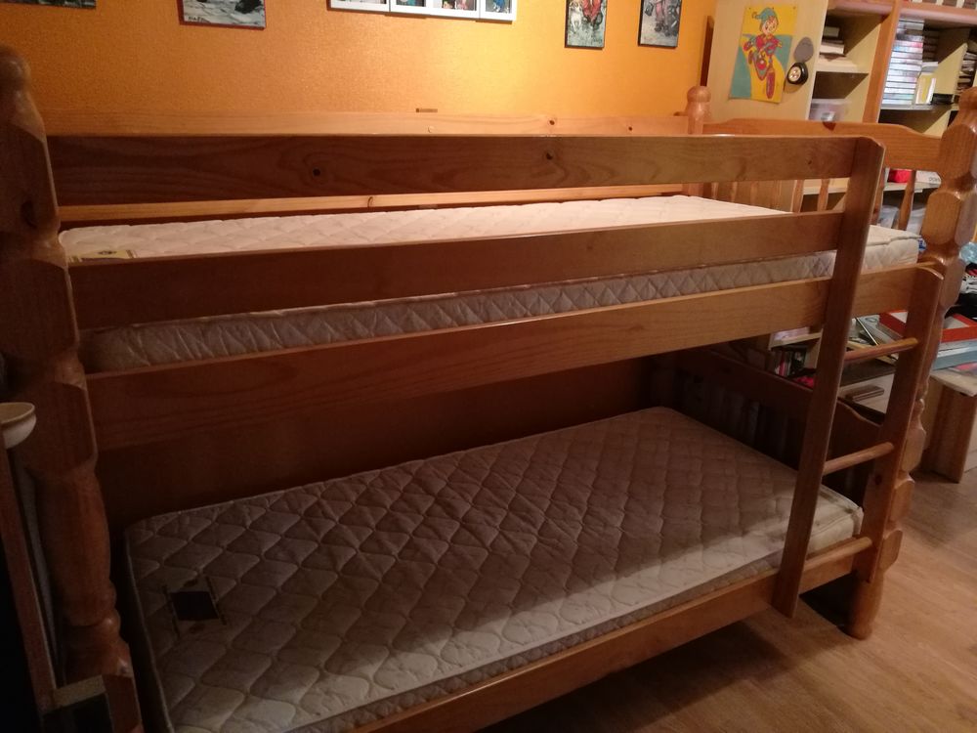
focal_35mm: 27
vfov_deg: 51.4
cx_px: 488
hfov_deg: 65.3
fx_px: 762
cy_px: 366
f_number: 2.2
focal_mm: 4.5
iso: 640
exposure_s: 1/20
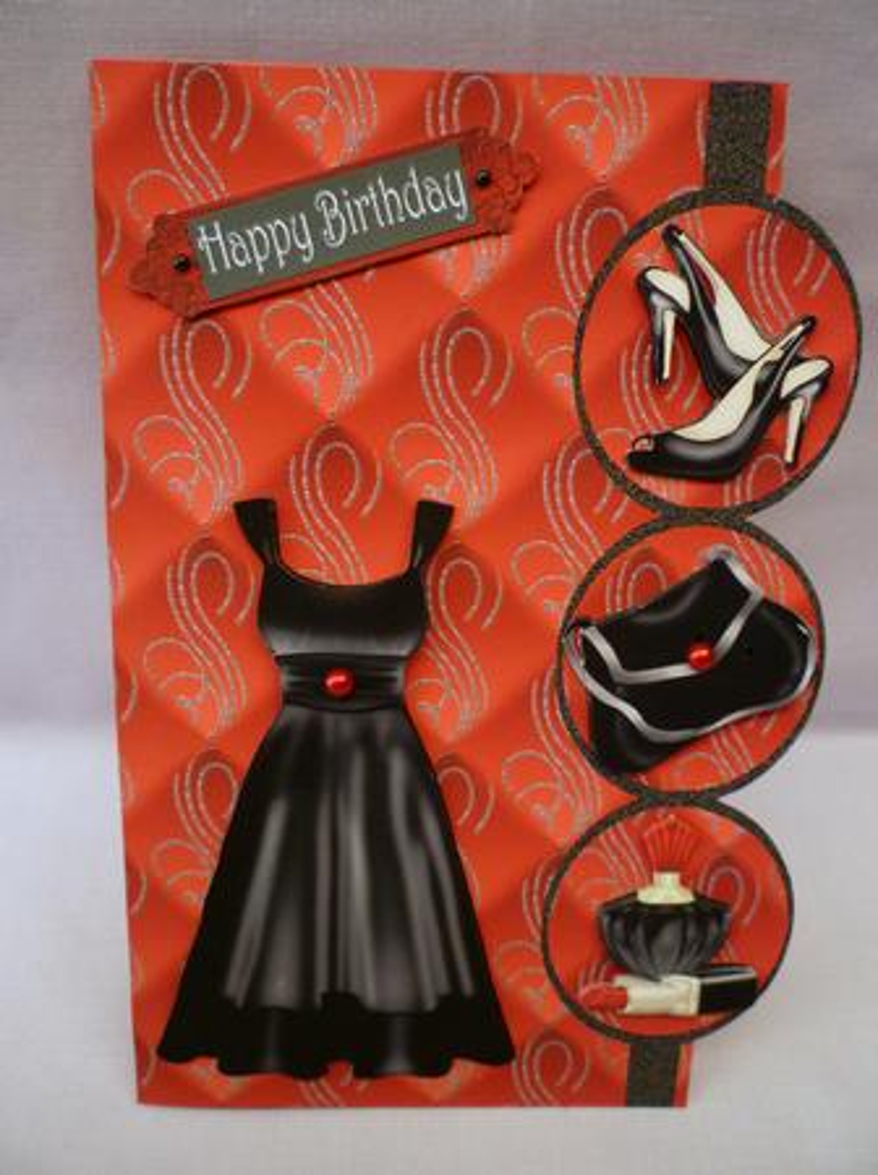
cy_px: 588
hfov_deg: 48.1
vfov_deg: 61.7
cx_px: 439
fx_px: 984
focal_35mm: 29
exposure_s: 1/30
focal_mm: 5.2
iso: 200
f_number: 3.3
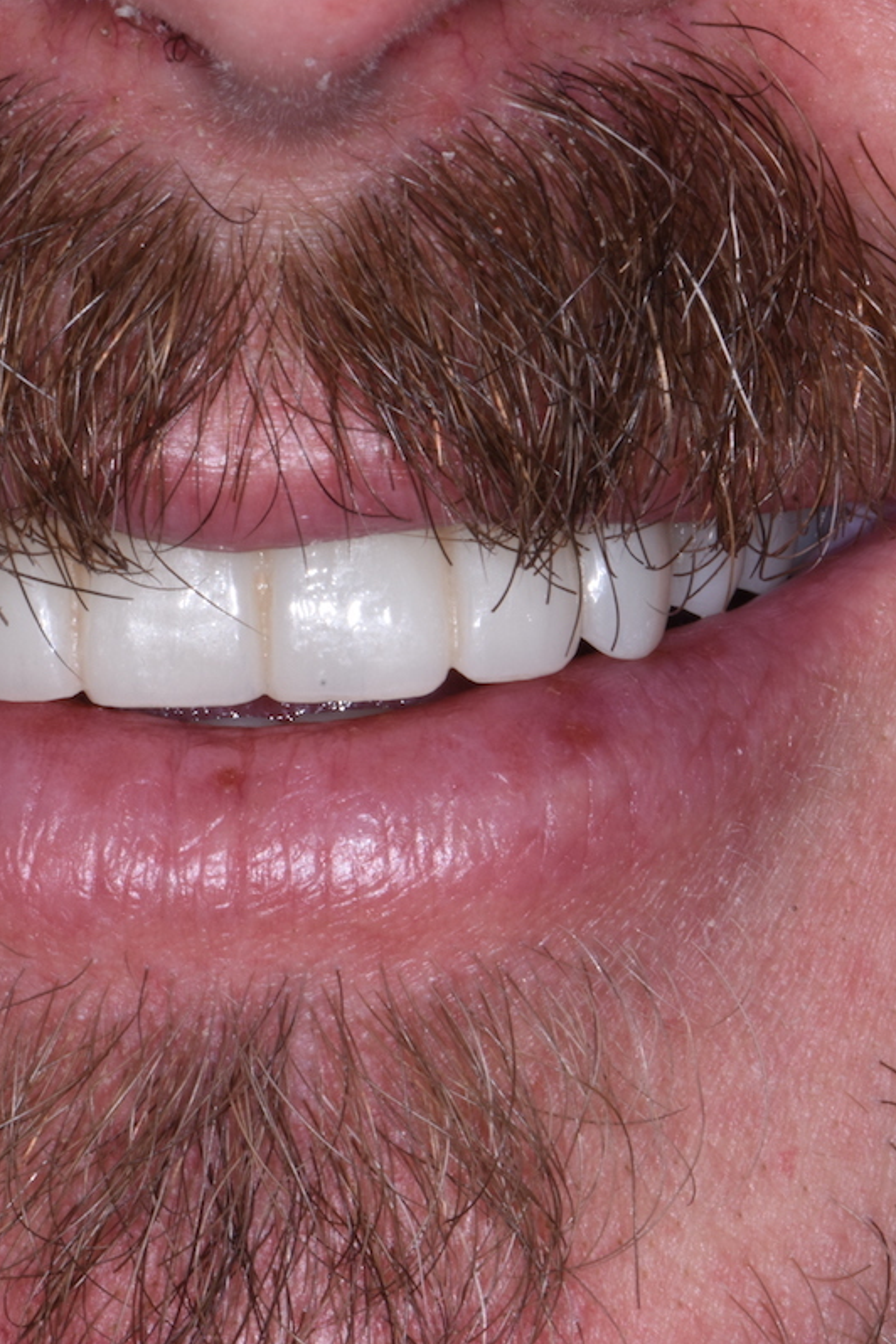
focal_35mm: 192
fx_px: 7158
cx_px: 273
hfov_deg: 7.2
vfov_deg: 10.7
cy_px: 672
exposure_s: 1/60
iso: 200
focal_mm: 85
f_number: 36
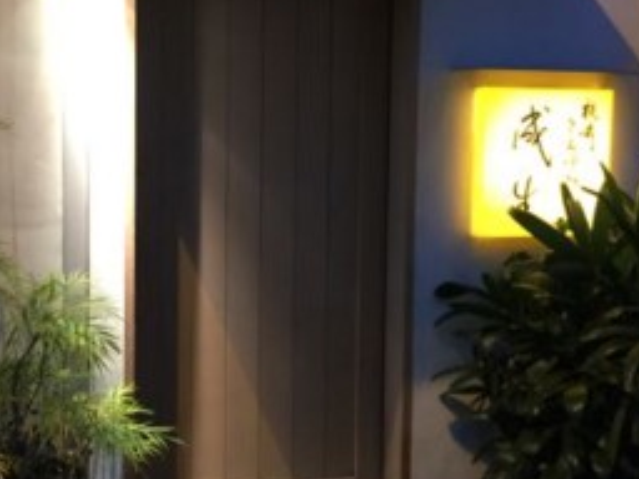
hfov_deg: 37.3
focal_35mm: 51
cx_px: 237
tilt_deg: -3.5
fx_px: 941
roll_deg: -0.2
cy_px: 195
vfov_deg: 28.5
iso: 100
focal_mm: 4.15
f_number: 2.2
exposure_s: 1/10
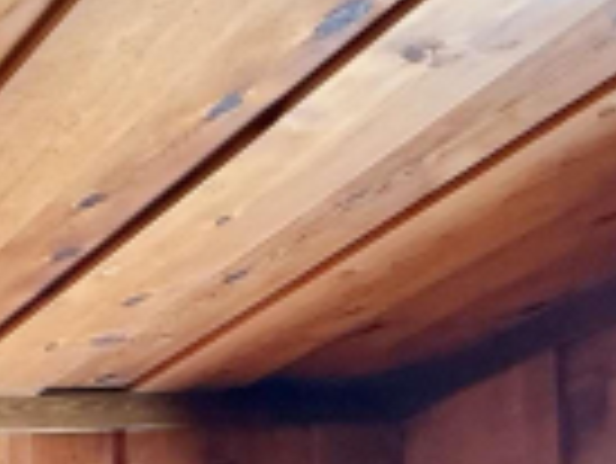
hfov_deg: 16.8
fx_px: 1211
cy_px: 951
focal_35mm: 68
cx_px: -740
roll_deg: +1.2
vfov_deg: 16.2
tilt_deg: -1.1
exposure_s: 1/60
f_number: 2.2
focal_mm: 2.22
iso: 250
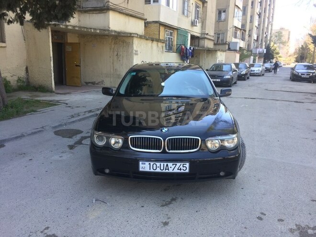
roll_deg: -0.7
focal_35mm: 29
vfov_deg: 48.2
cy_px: 118
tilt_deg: -13.6
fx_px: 265
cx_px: 158
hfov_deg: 61.7
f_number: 2.2
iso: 32
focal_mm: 4.15
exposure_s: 1/129
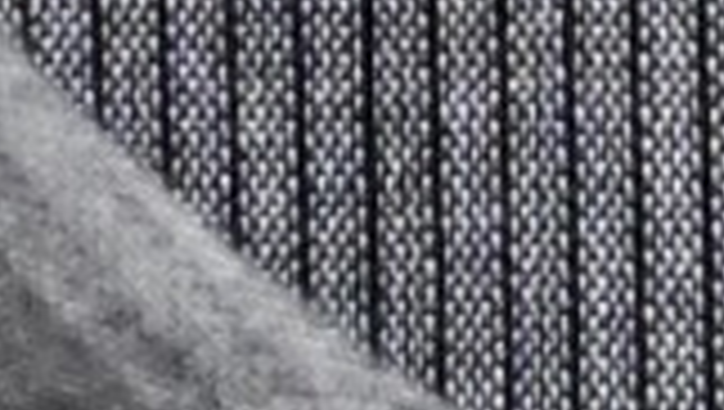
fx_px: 4393
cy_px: -1228
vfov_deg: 4.8
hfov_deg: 8.7
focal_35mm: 229
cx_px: 1671
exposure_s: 1/50
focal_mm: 20.5
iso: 1250
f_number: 3.8
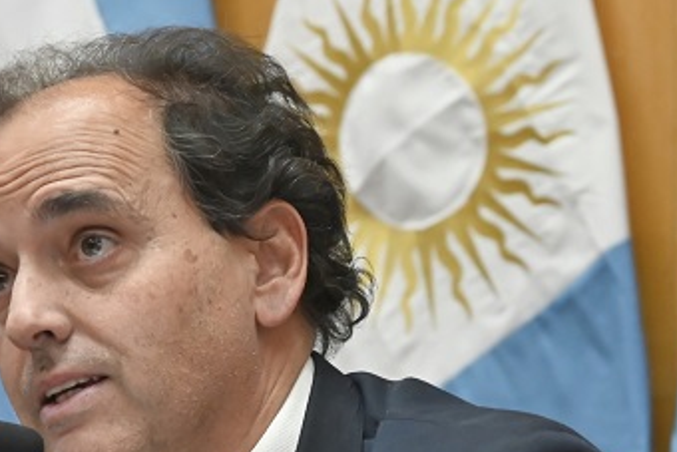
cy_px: 398
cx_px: -34
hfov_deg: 10.1
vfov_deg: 6.8
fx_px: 3781
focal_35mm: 201
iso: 3600
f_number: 6
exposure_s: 1/60
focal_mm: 69
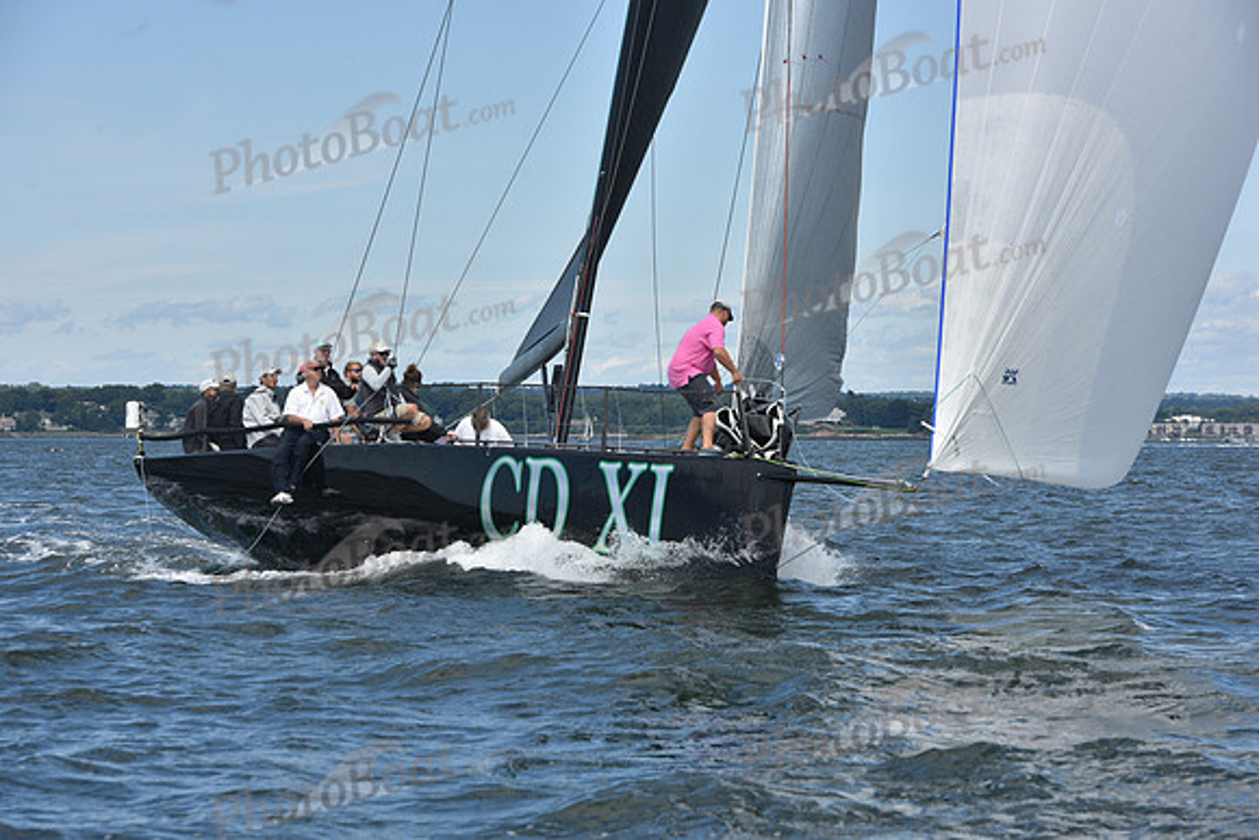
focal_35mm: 122
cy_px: 420
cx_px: 630
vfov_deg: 11.2
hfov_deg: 16.8
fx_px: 4267
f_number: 9
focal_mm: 122
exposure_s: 1/1000
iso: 320
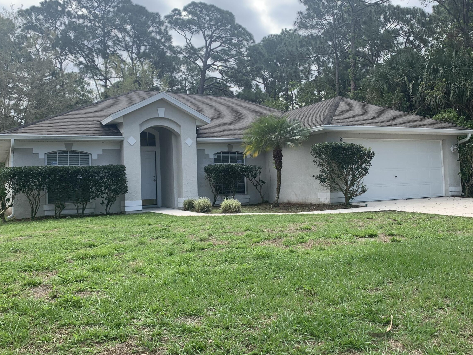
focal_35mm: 34
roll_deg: +2.6
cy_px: 166
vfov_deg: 41.8
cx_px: 264
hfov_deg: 53.8
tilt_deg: +3.7
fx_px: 465
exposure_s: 1/1250
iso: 25
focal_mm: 4.25
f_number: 1.8
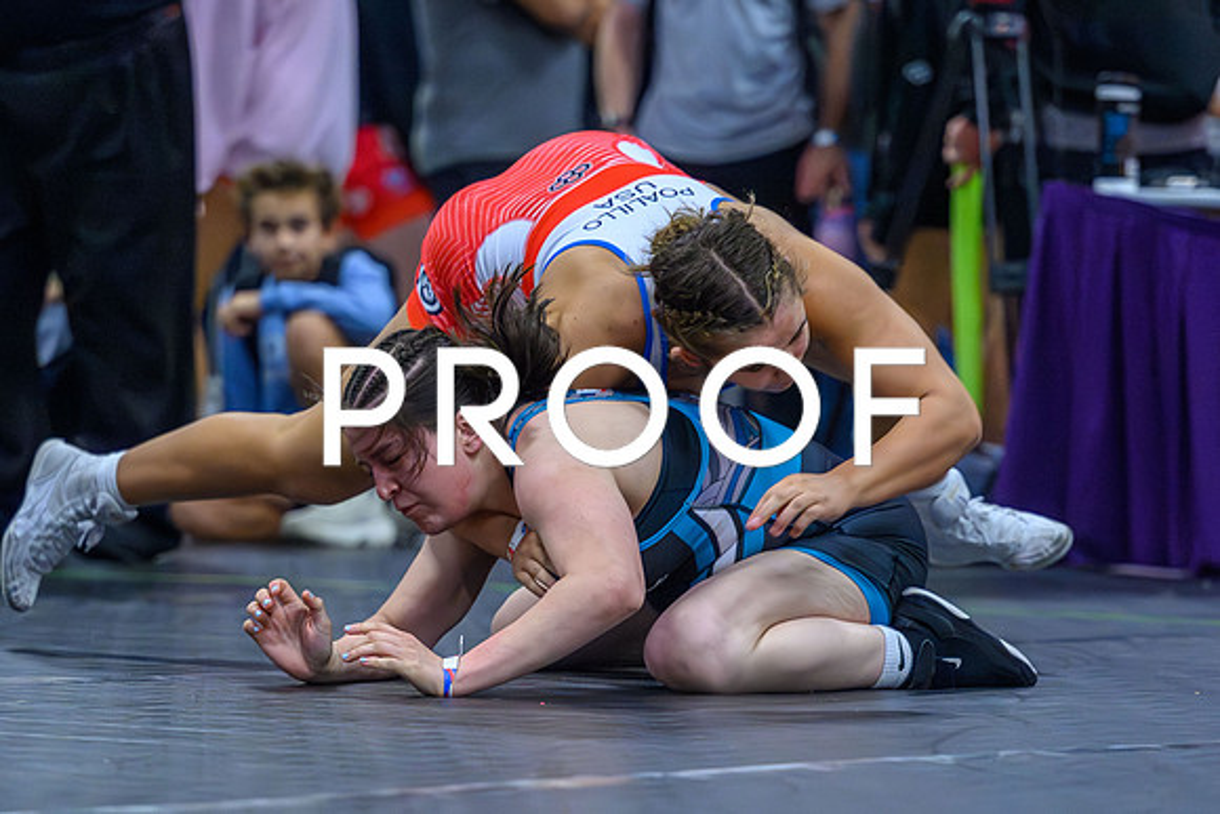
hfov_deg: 8.9
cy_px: 628
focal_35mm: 231
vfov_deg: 5.9
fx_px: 7826
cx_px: 600
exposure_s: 1/800
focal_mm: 135
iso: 12800
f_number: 2.8
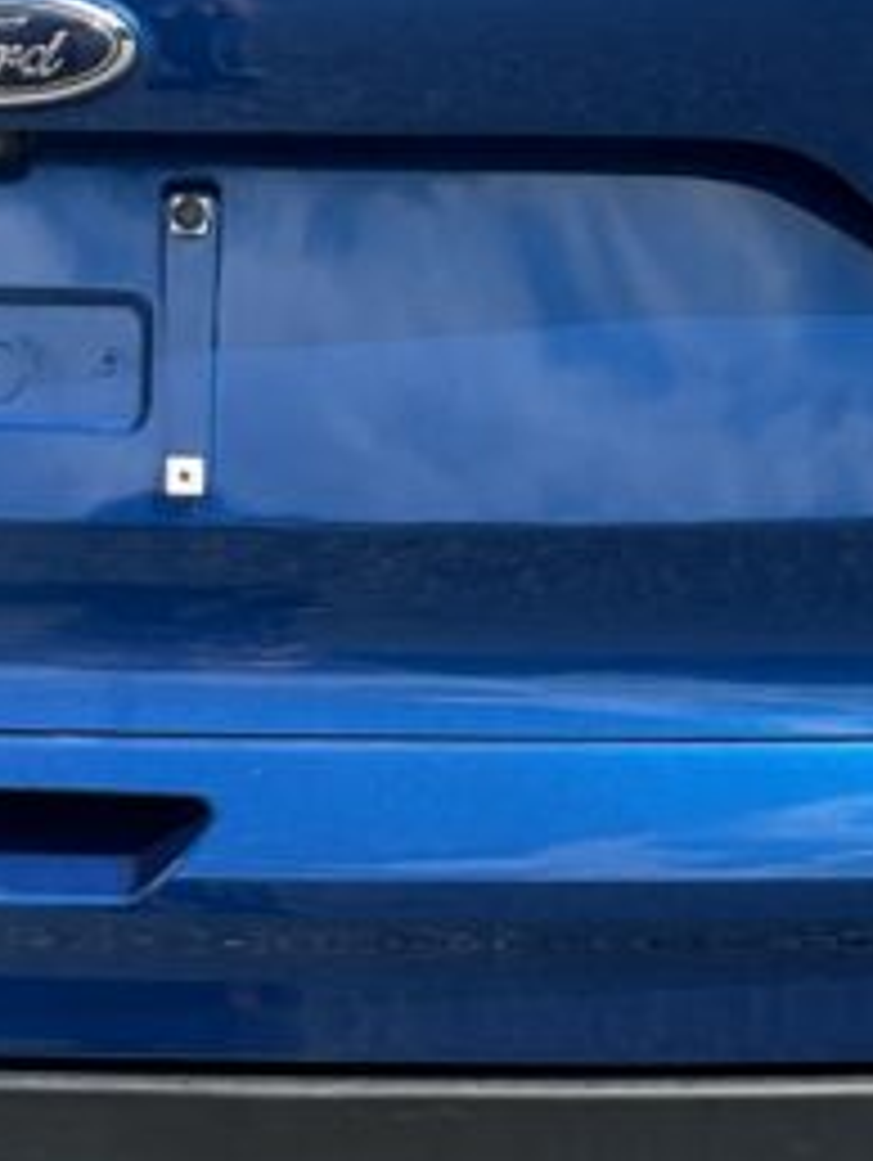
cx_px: 45
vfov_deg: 17.1
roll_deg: +1.4
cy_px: 774
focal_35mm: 115
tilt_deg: -16.0
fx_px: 3861
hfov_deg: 12.8
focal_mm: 3
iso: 16
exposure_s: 1/1076
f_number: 1.8
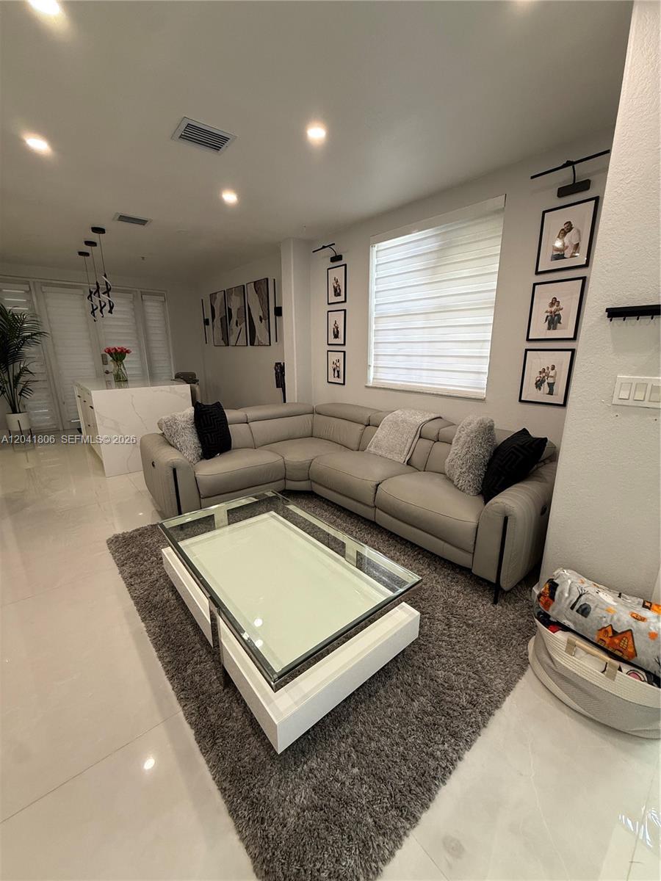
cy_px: 440
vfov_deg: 102.1
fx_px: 356
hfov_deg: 85.7
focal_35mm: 14
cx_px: 330
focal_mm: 2.22
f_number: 2.2
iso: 200
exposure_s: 1/120
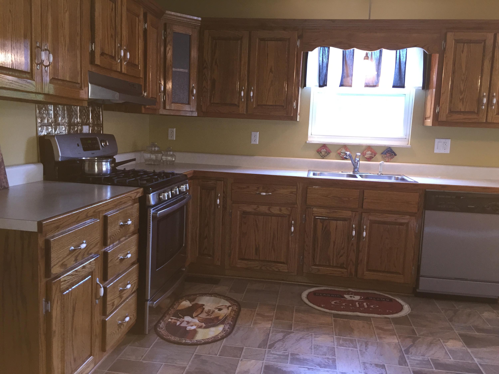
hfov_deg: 61.7
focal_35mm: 29
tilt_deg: -8.7
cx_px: 250
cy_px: 187
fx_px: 418
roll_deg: -1.9
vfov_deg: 48.2
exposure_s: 1/30
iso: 160
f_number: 2.2
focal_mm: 4.15
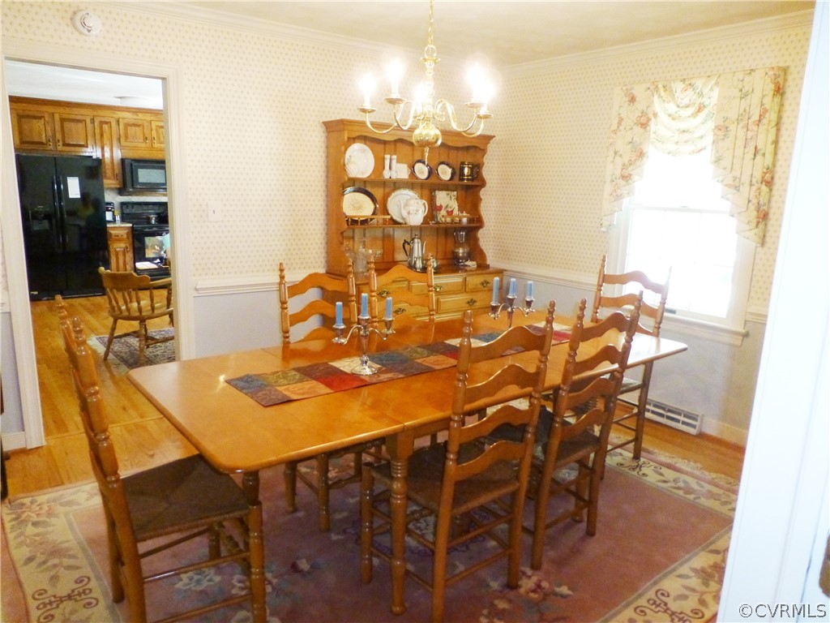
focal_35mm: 24
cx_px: 415
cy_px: 312
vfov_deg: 56.8
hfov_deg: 71.6
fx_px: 575
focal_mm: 4.3
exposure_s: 1/60
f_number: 3.3
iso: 640
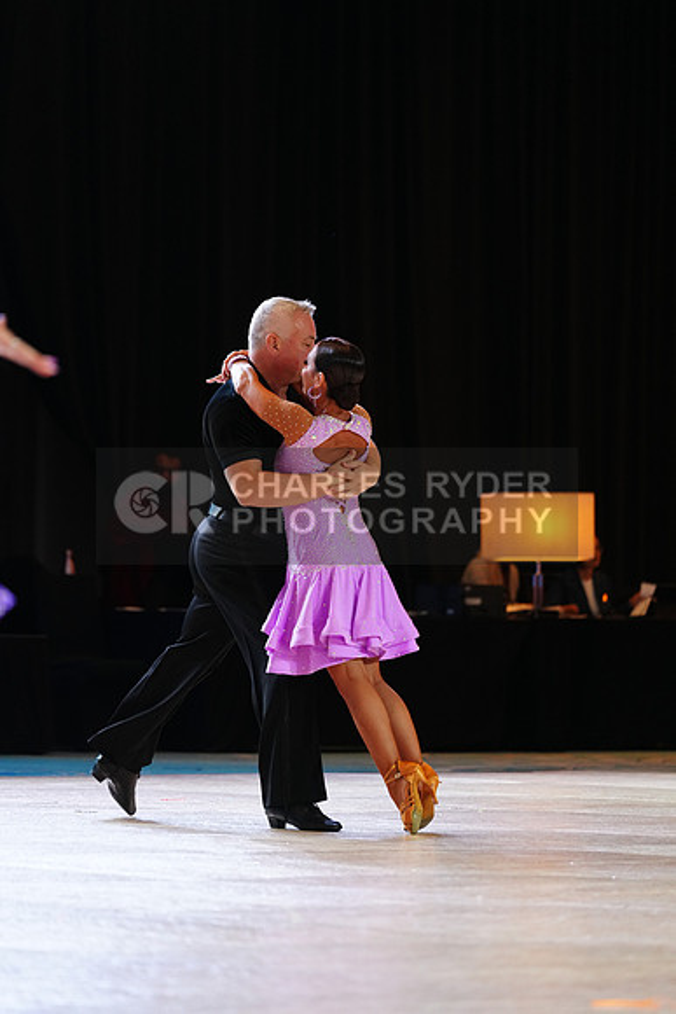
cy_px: 507
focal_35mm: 200
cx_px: 338
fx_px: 5630
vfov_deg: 10.3
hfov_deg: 6.9
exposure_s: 1/250
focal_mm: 200
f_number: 4
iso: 2500
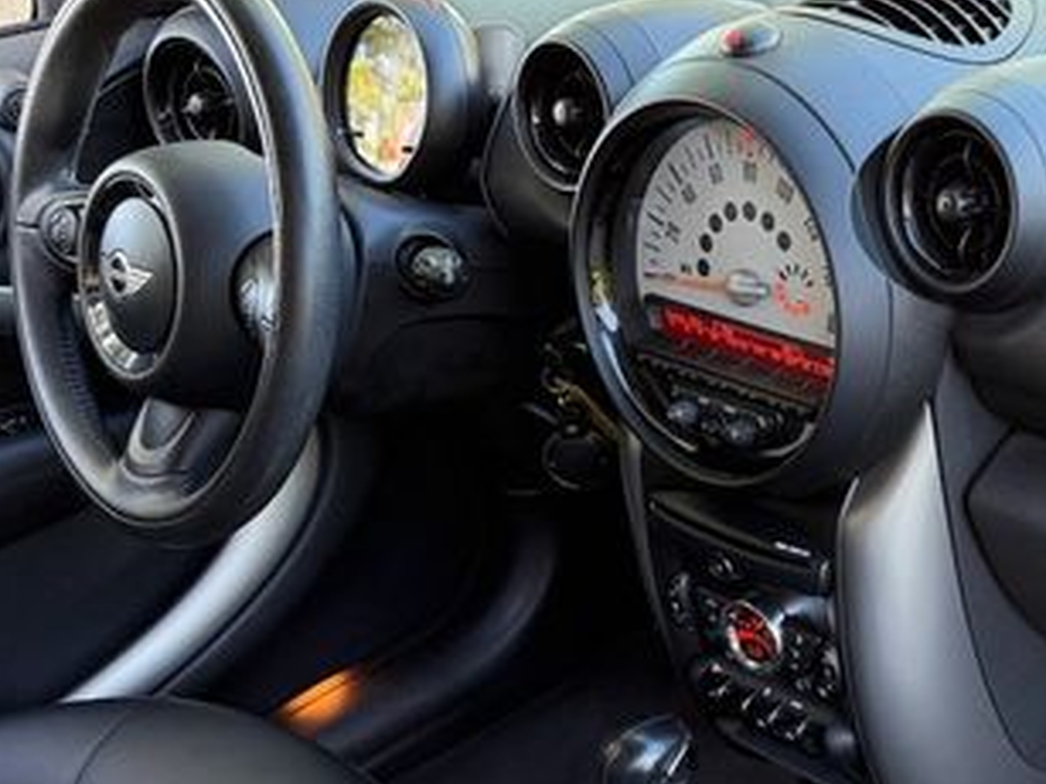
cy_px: 576
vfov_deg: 28.7
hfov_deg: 35.0
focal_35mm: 50
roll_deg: +5.8
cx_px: 1026
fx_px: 1510
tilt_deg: -34.1
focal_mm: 6.76
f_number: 1.78
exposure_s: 1/88
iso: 200
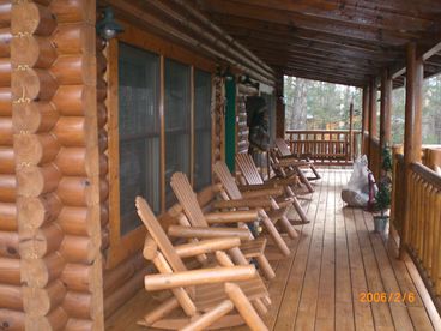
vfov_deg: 37.7
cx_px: 220
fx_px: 484
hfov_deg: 49.0
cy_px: 166
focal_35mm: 38
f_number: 3.1
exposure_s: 1/60
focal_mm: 6.3
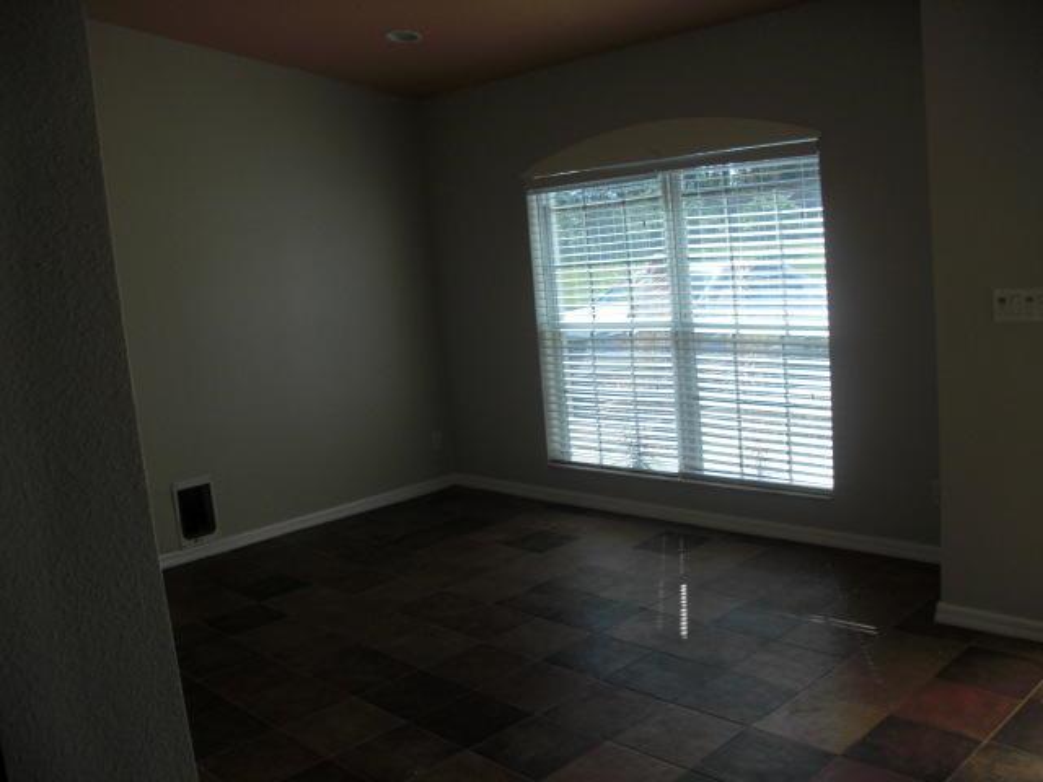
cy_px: 391
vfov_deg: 39.7
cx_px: 522
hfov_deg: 51.4
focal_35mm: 36
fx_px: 1085
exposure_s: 1/200
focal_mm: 6.3
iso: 50
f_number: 2.8
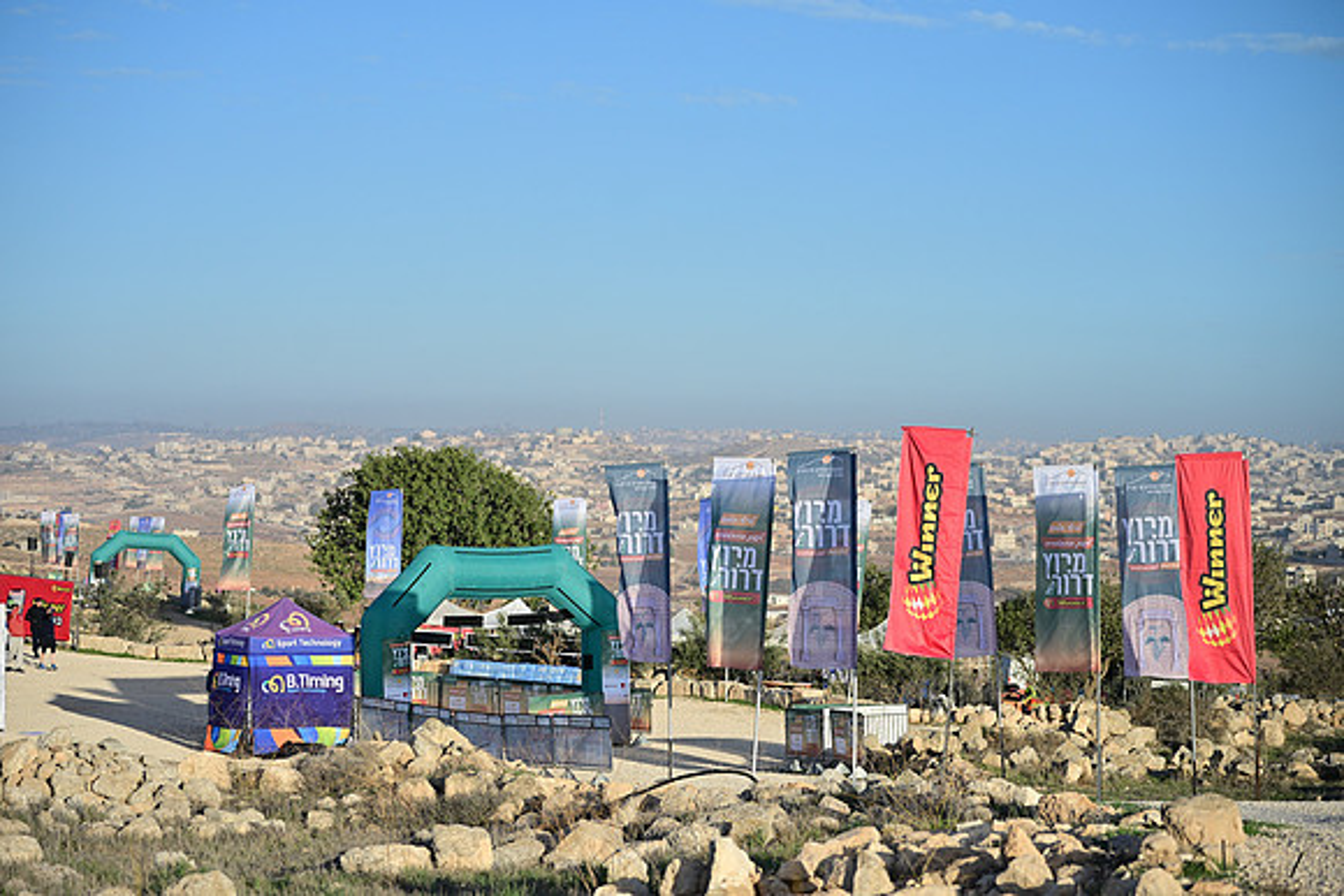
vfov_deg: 16.3
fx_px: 3137
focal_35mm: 84
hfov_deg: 24.2
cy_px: 448
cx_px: 672
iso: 140
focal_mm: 84
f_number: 2.7
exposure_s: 1/3200
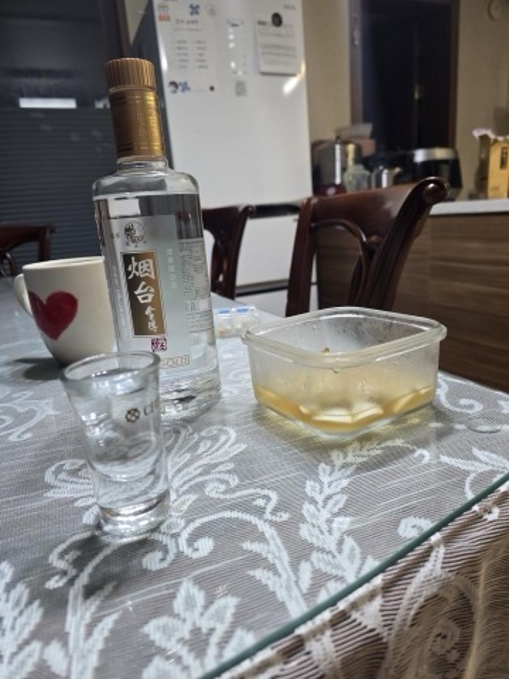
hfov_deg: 58.9
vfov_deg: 73.9
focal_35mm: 23
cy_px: 340
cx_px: 254
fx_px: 451
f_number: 1.7
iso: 320
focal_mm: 6.3
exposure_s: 1/100
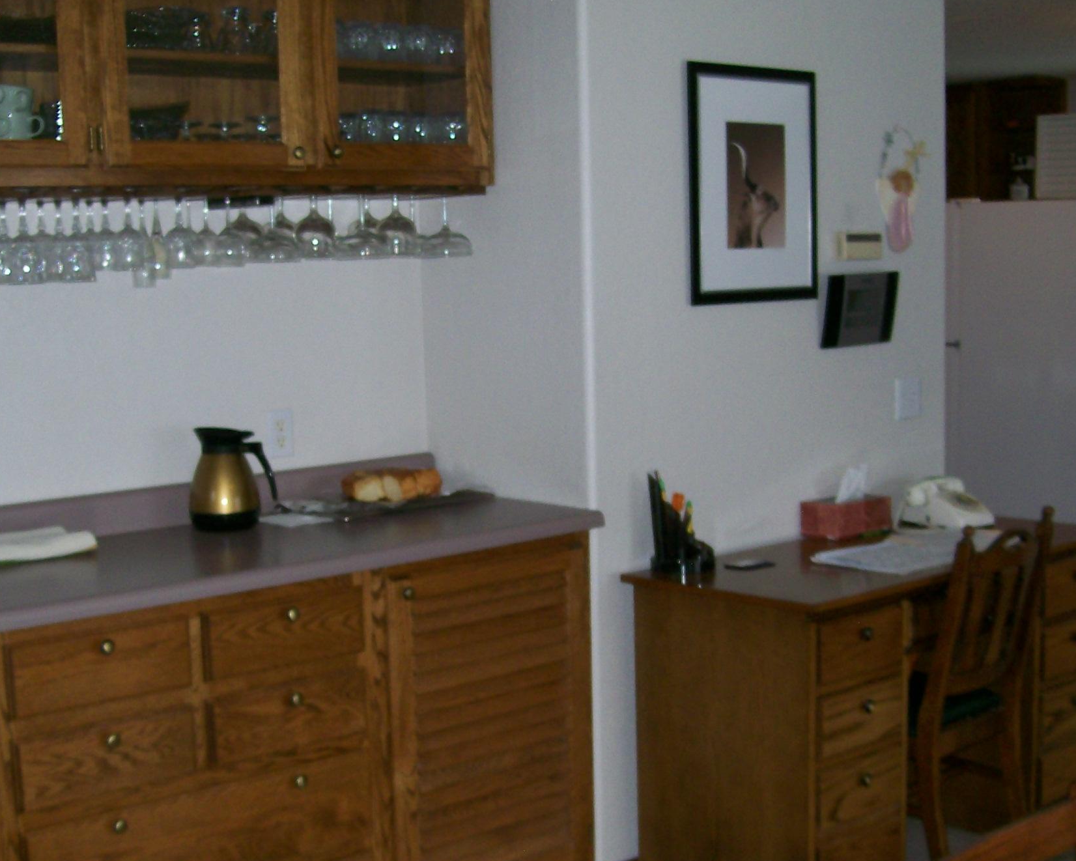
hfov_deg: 38.0
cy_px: 516
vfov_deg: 30.8
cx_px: 460
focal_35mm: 49
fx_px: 1561
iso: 80
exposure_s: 1/64
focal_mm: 6
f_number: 2.7
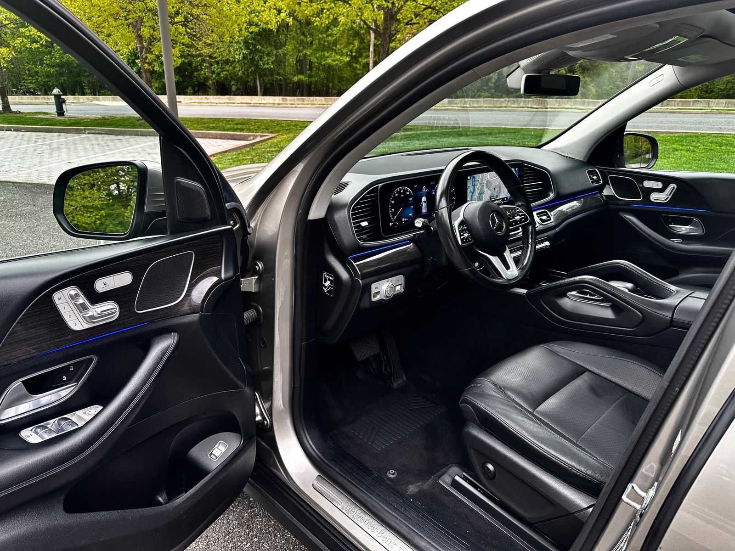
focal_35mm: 24
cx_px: 368
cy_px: 276
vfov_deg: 56.8
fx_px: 510
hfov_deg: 71.6
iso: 64
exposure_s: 1/121
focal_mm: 6.86
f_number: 1.78
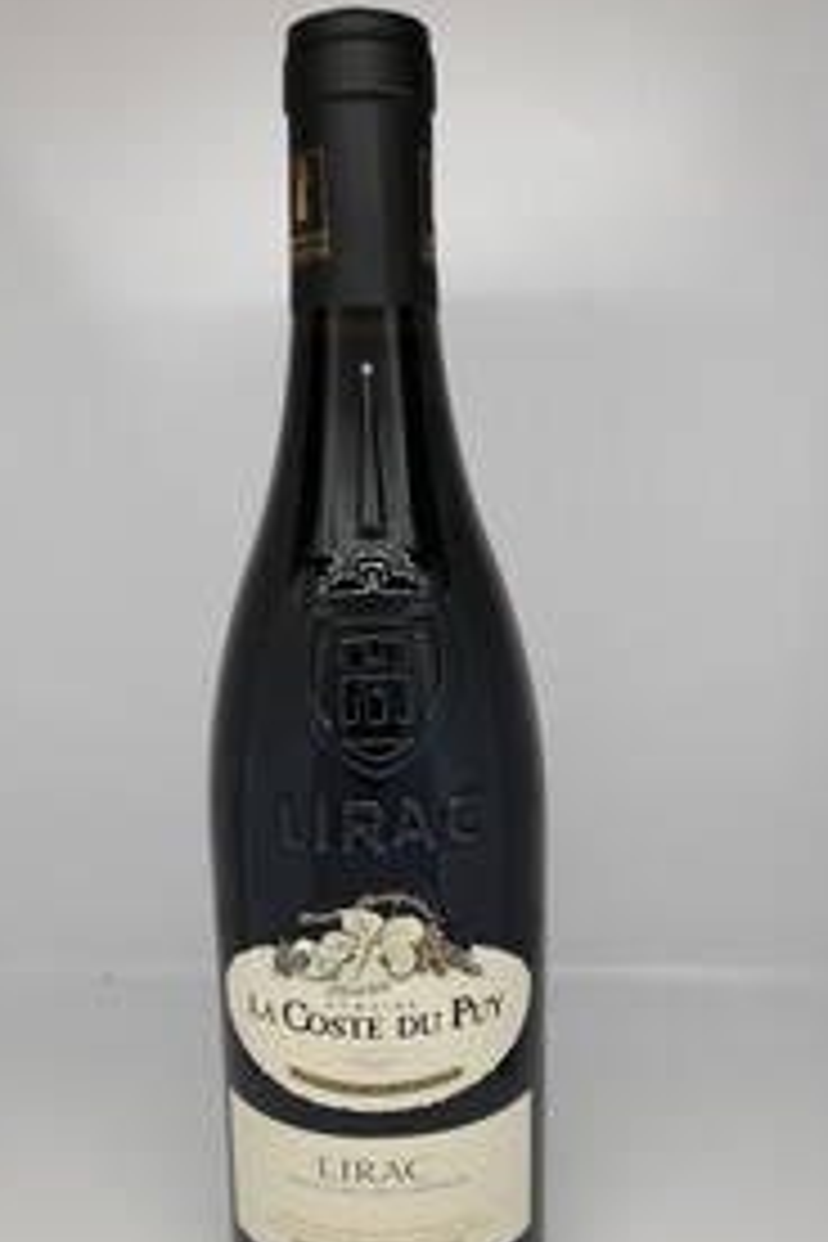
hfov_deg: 40.0
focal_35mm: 33
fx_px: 1138
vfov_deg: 57.1
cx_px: 394
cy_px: 680
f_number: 2
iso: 50
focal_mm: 4.6
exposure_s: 1/50
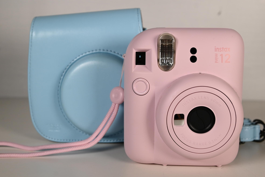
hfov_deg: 43.6
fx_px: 331
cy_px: 88
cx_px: 132
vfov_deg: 29.9
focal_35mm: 45
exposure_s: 1/1000
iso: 400
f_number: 5
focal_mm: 30
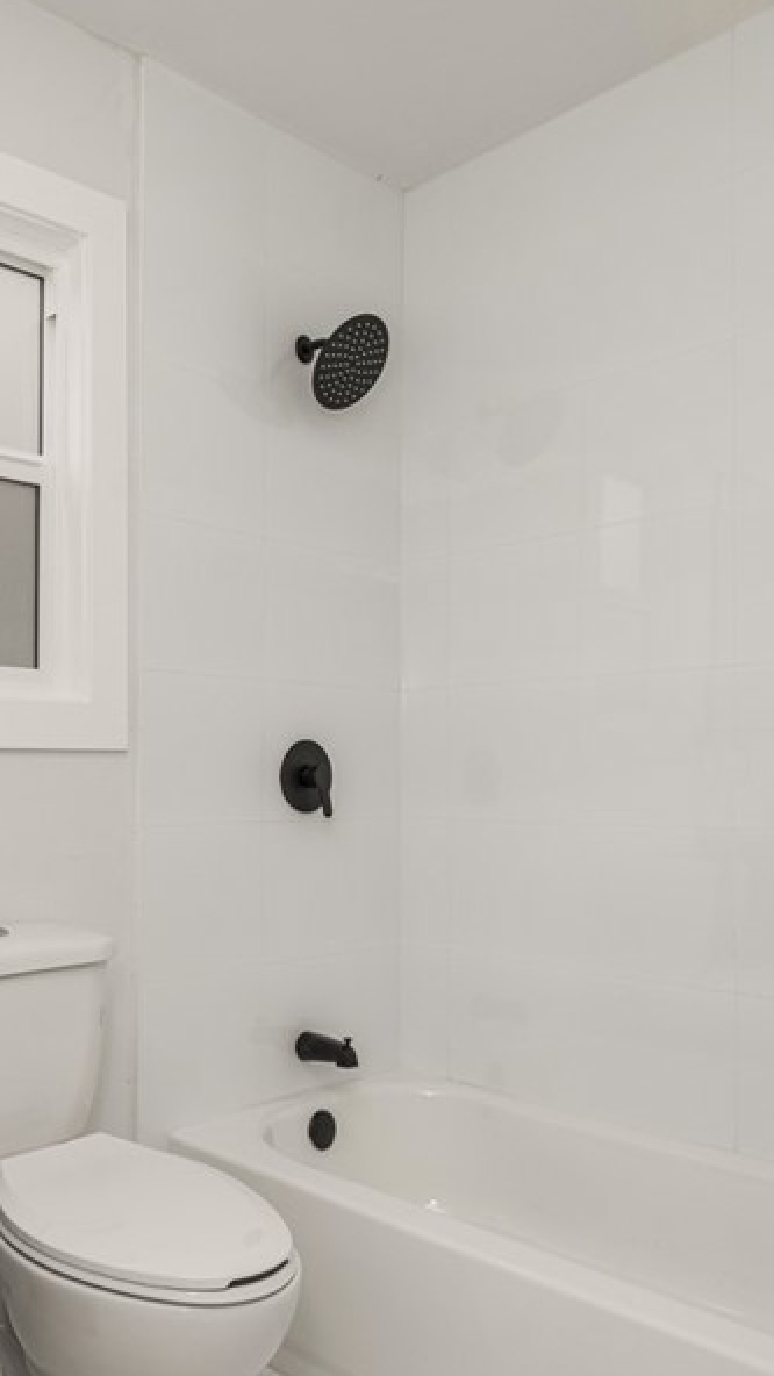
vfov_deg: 65.9
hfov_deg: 37.8
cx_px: 93
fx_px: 1058
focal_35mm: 29
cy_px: 764
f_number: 5.6
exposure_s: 1/160
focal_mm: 16
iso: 100
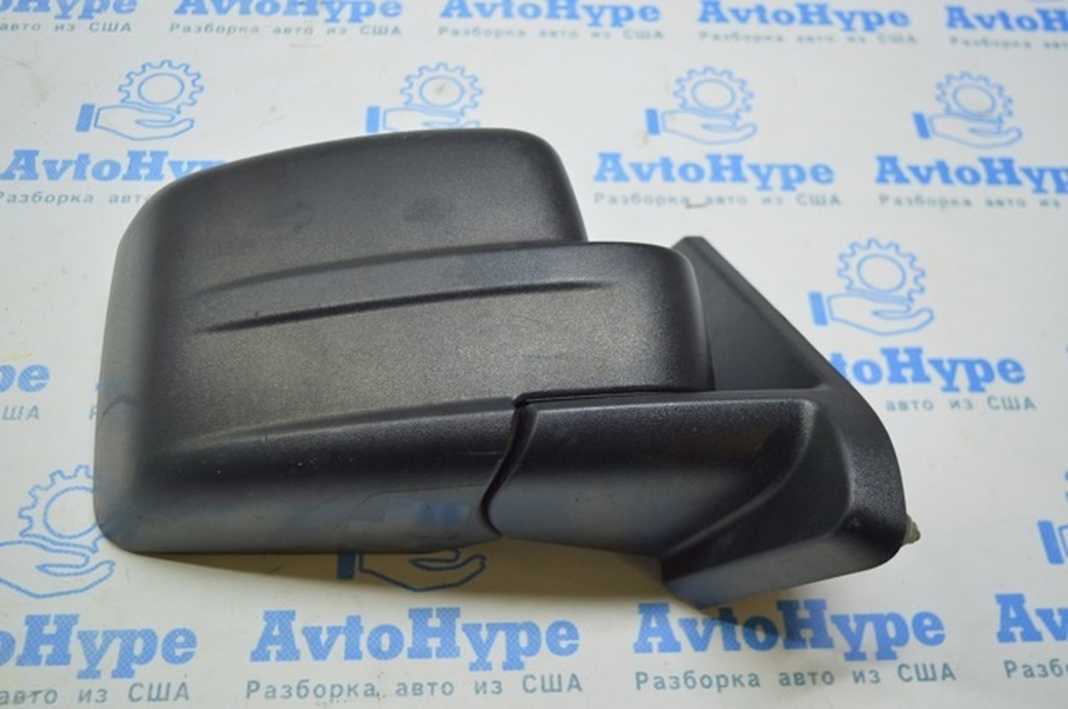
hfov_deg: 49.6
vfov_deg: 34.1
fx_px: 1156
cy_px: 354
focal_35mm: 39
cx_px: 534
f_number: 4
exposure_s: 1/40
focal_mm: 26
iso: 400
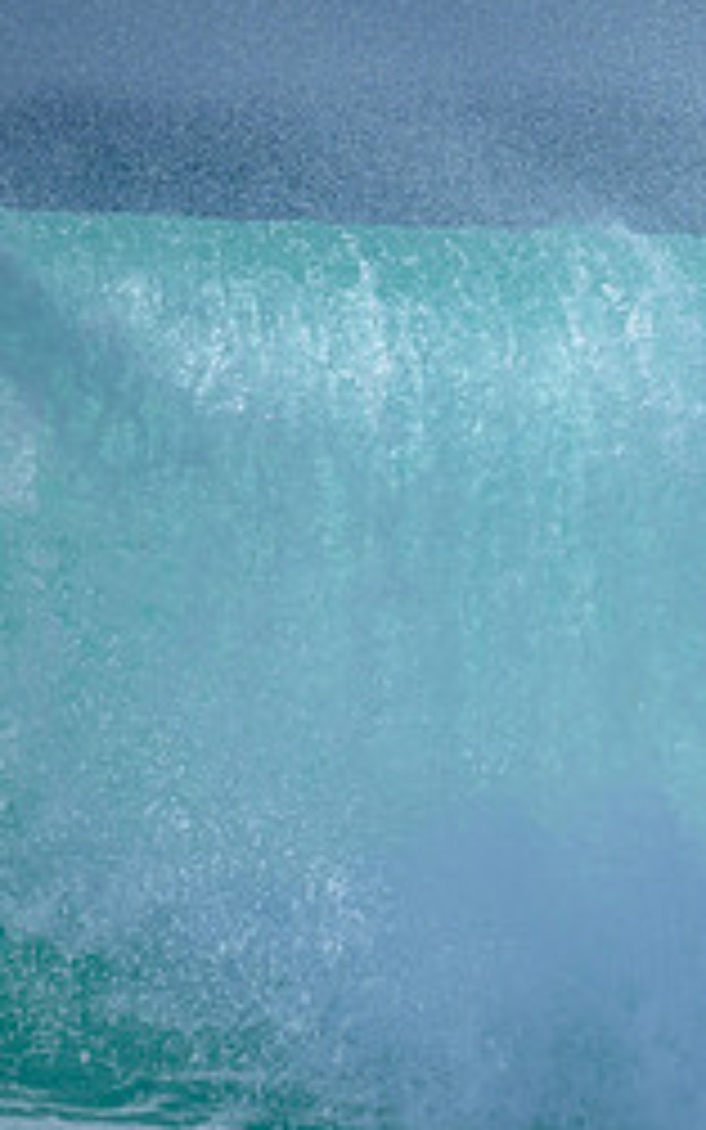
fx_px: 57966
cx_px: 1259
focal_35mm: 1884
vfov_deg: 1.1
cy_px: 637
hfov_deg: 0.7
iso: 160
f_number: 6.3
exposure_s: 1/2000
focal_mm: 800
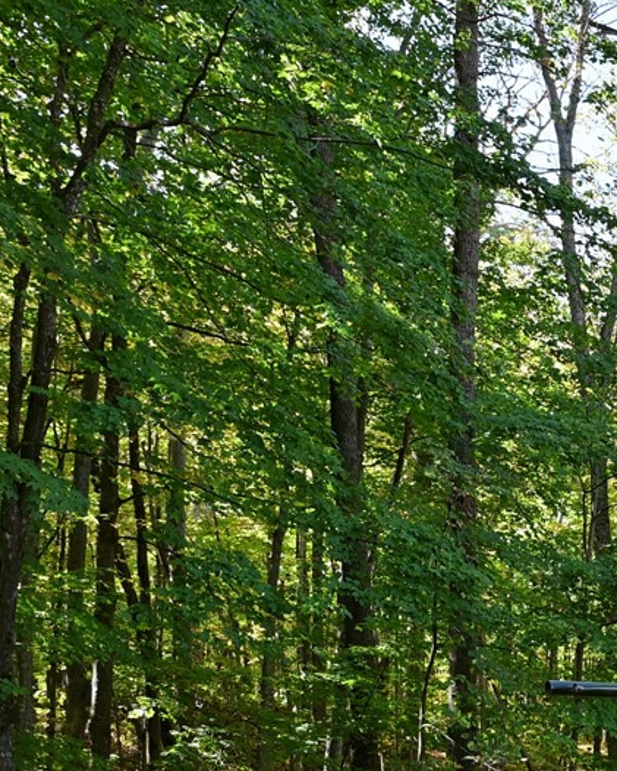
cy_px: 770
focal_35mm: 62
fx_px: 1415
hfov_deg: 18.0
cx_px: 1189
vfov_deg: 28.6
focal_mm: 16
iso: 100
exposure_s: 1/50
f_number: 5.6
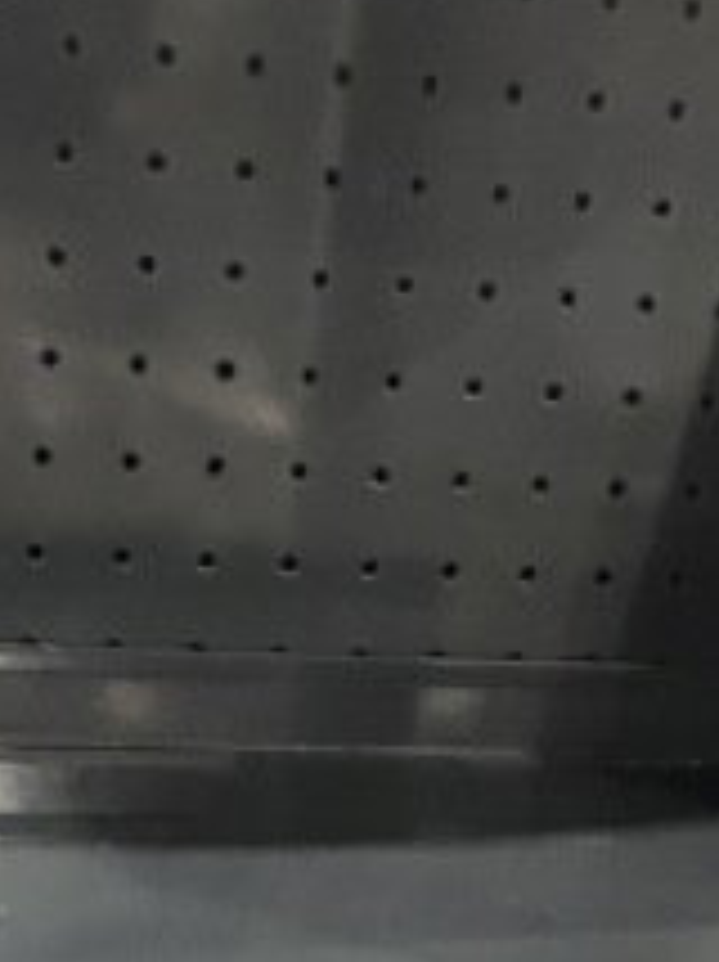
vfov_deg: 18.1
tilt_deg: -25.2
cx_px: 202
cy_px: 1364
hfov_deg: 14.9
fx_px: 2747
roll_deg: -4.9
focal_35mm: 99
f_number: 1.6
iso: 640
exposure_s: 1/35
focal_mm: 4.2
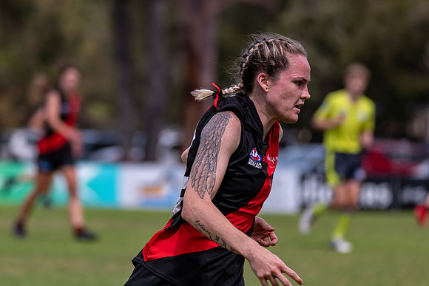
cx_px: 156
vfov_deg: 3.6
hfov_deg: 5.4
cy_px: 104
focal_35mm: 382
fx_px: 4559
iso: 800
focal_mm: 300
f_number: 6.3
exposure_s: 1/3200
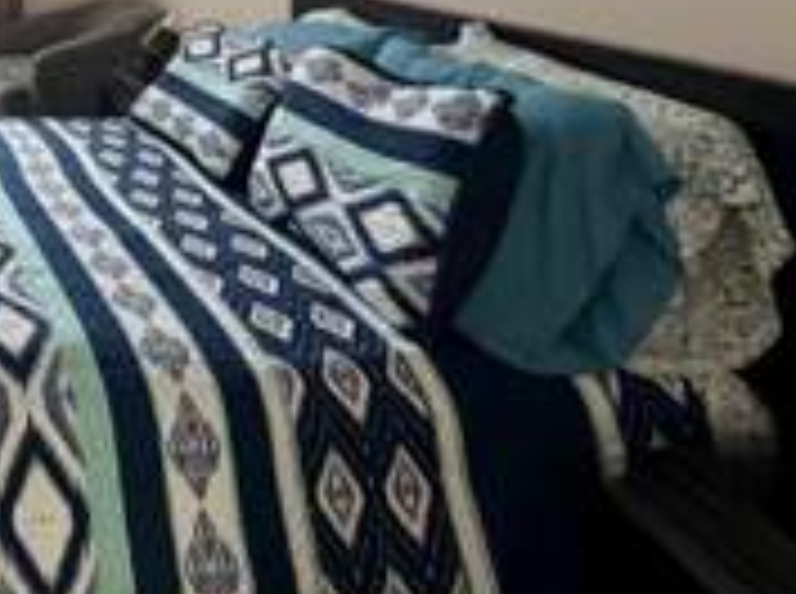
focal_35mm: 38
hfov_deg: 37.9
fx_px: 872
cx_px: -139
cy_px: -47
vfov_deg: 33.2
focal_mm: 2.22
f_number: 2.2
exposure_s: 1/121
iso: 320
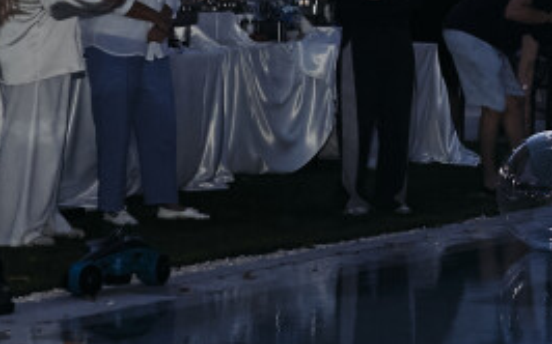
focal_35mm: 172
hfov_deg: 11.8
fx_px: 2586
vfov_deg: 7.6
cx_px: 724
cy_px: -56
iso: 250
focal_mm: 35
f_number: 3.2
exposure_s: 1/200
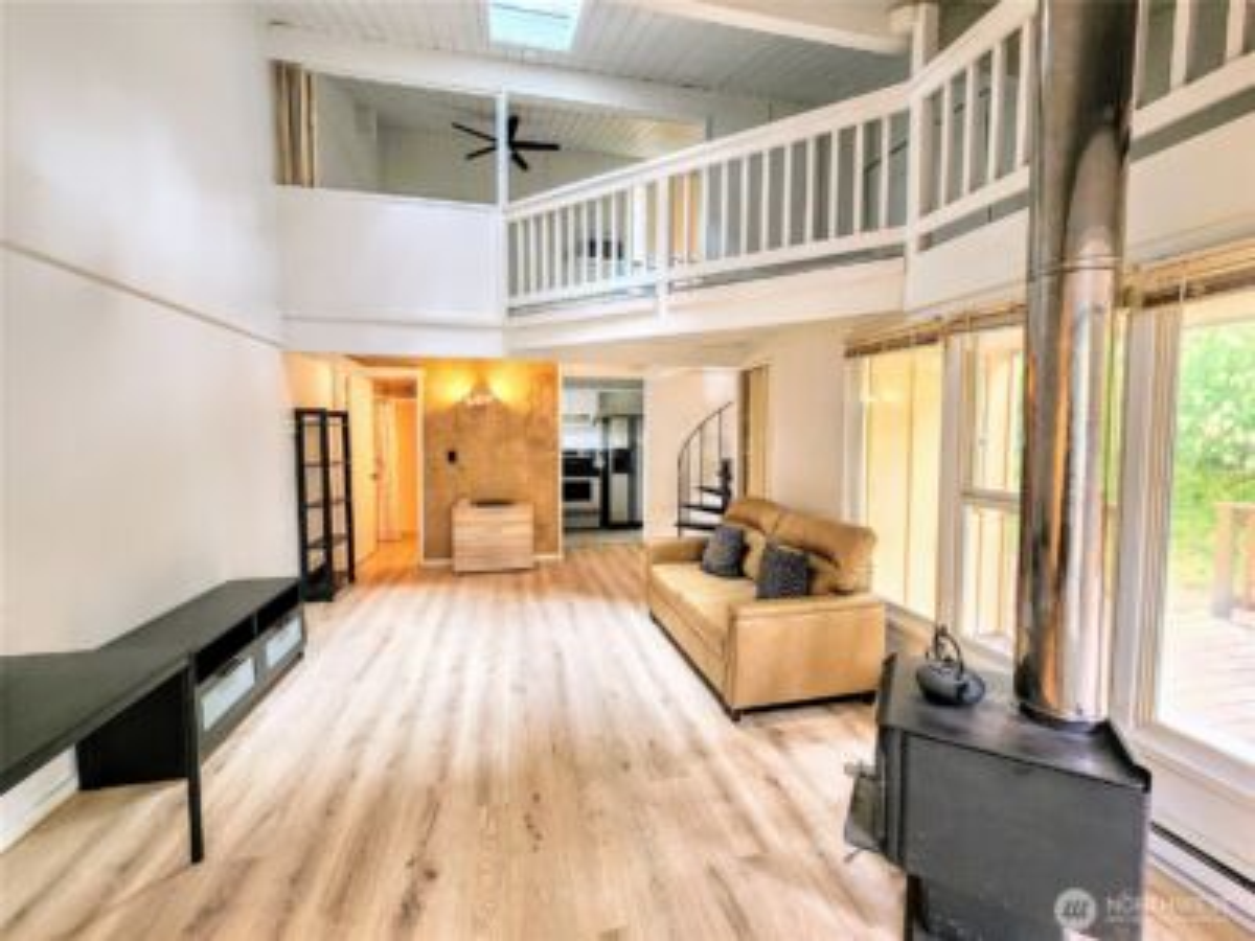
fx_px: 471
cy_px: 470
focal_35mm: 13
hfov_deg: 106.2
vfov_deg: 89.9
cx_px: 628
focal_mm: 2.2
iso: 320
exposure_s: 1/40
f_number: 2.2
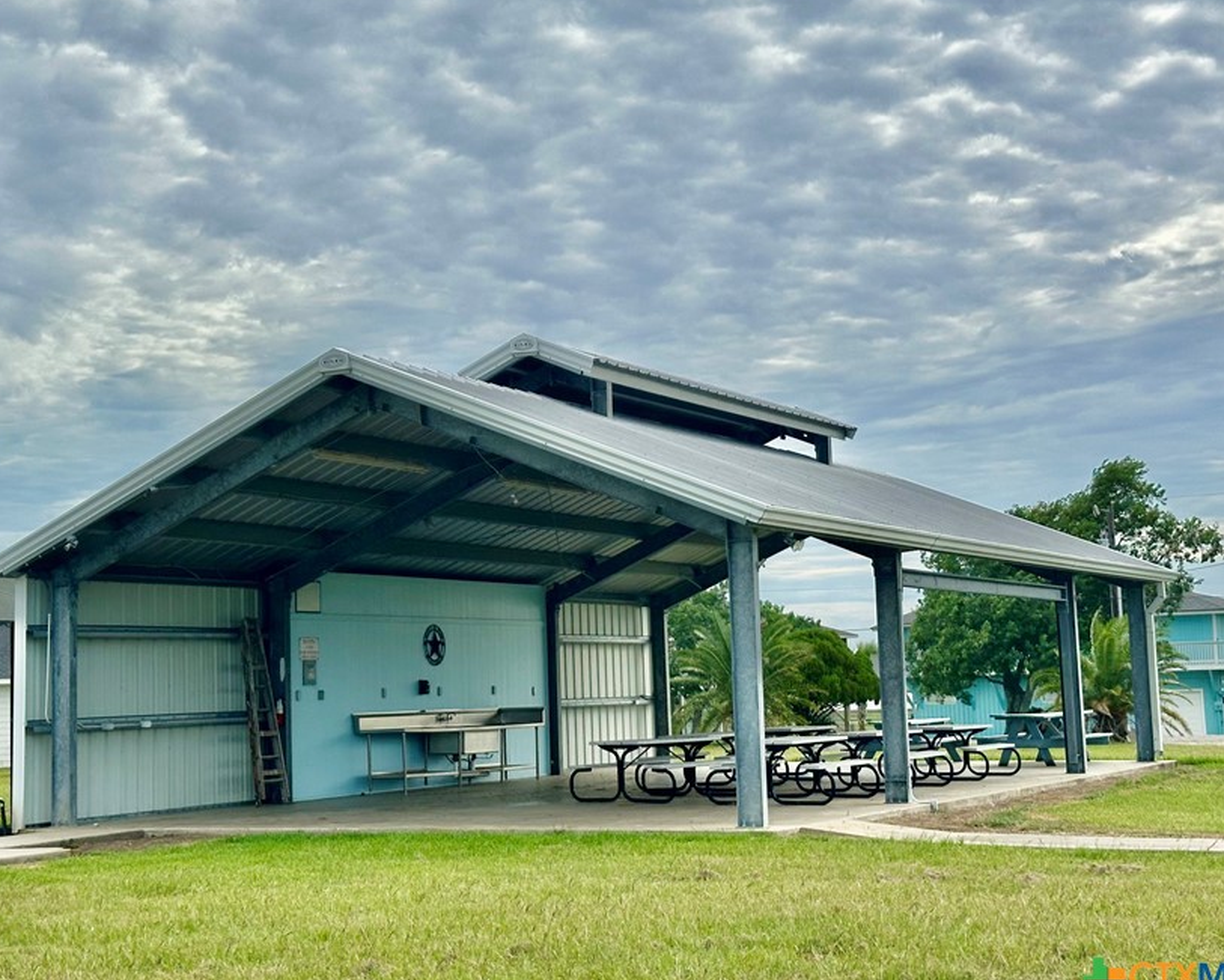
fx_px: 2138
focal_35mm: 59
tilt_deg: +6.7
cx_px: 530
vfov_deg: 25.8
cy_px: 453
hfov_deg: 31.9
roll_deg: +2.3
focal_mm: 6.86
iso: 64
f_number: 1.78
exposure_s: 1/5263
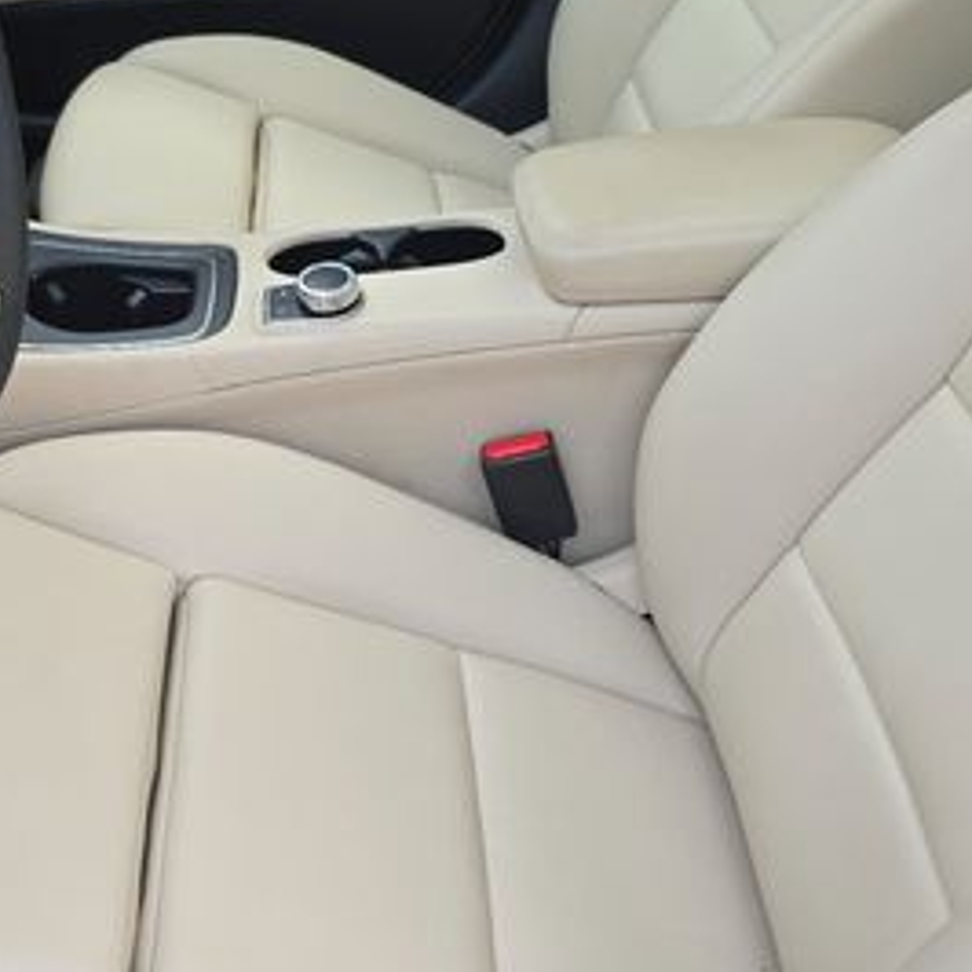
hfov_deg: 34.2
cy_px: 362
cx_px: 281
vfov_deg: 34.5
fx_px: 1557
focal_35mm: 49
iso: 20
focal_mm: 6.3
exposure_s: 1/51
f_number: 1.7
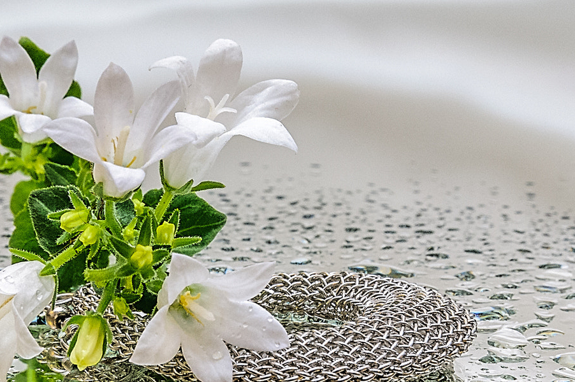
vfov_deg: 10.3
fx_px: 2122
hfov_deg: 15.4
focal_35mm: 133
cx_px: 309
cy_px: 283
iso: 200
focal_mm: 50
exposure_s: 1/320
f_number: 16
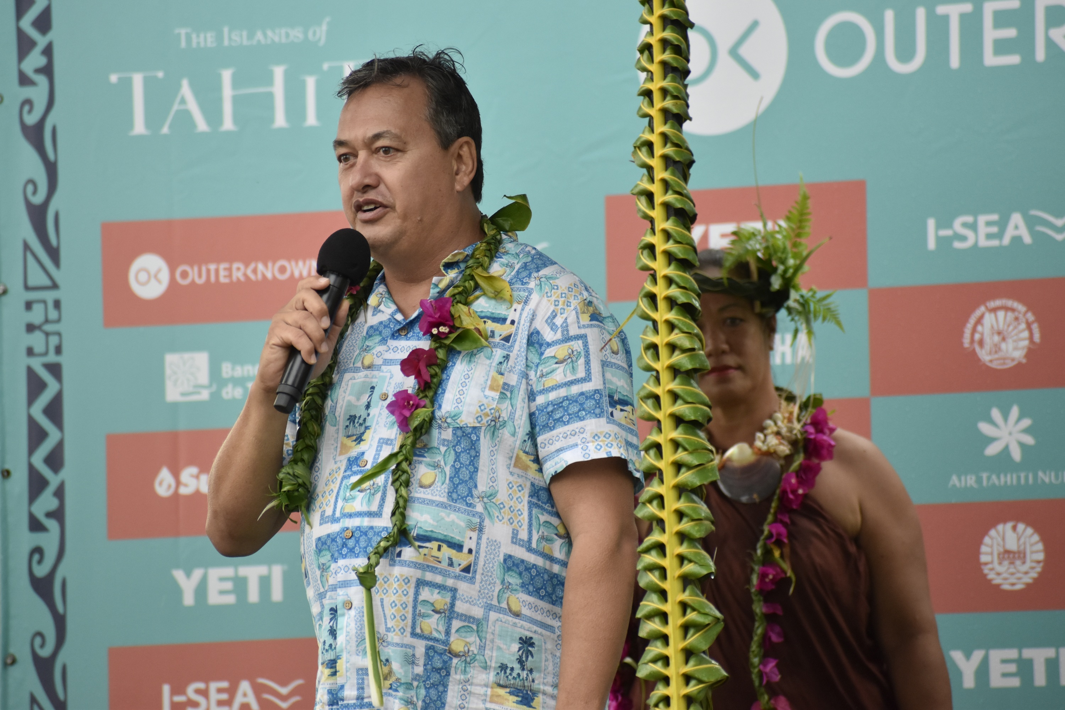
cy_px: 355
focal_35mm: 345
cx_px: 532
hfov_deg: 6.0
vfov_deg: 4.0
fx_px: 10205
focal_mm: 230
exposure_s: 1/400
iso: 800
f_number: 5.6
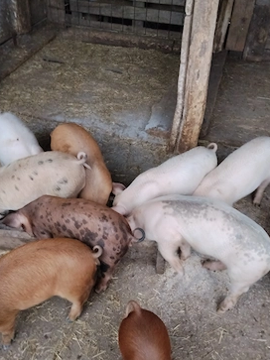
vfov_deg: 56.8
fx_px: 333
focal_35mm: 32
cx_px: 128
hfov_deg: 44.1
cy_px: 186
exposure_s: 1/50
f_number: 1.8
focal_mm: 4.22
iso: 400
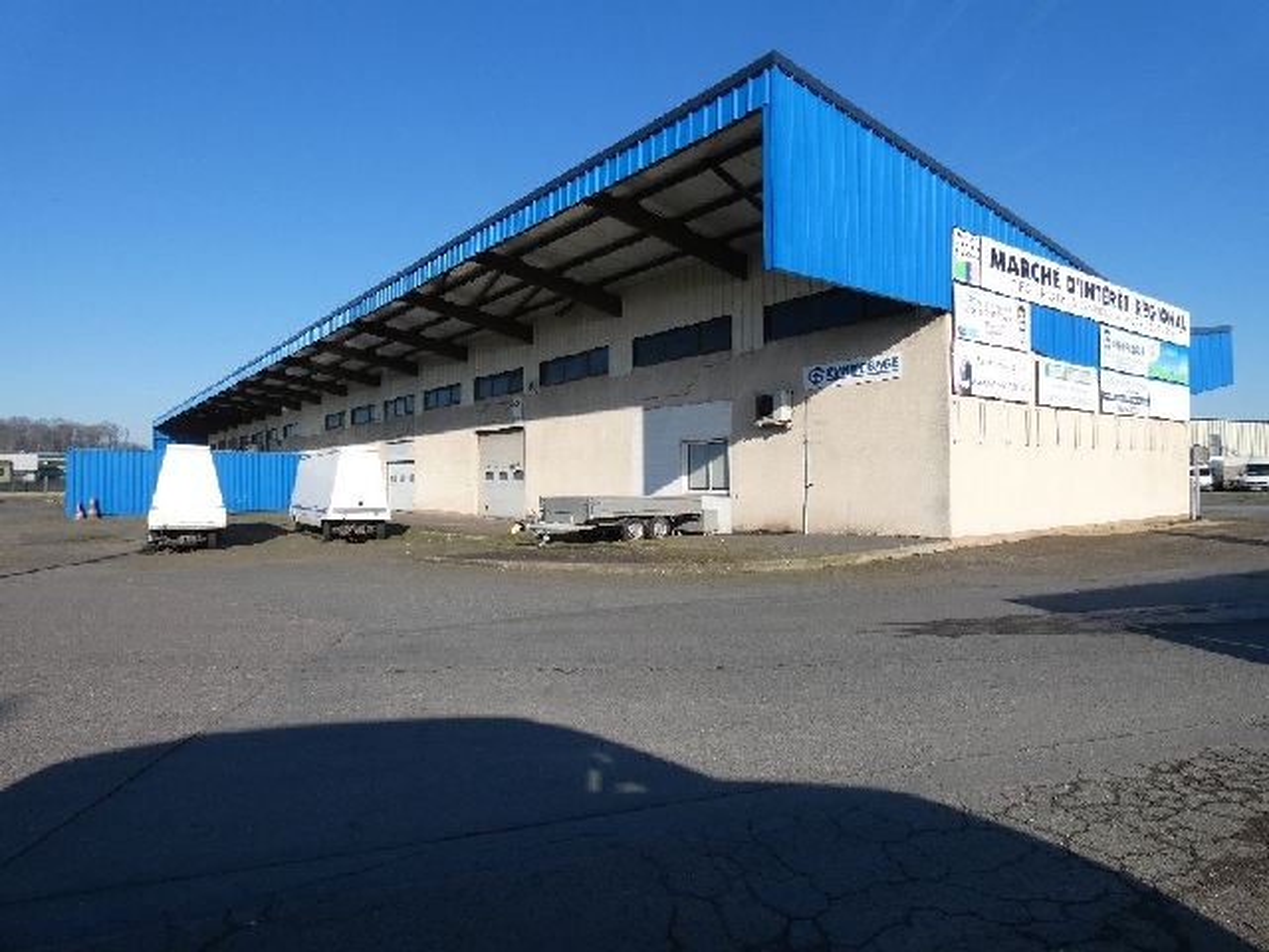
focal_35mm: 20
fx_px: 733
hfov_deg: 81.7
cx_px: 634
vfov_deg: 66.0
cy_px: 476
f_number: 3.5
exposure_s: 1/1000
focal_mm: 3.6
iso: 80
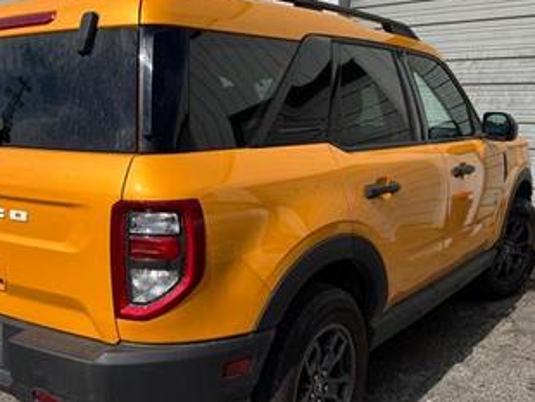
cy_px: 219
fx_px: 603
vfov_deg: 36.8
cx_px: 197
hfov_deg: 47.3
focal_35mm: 39
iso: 80
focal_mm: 6.76
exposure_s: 1/7092
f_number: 1.78
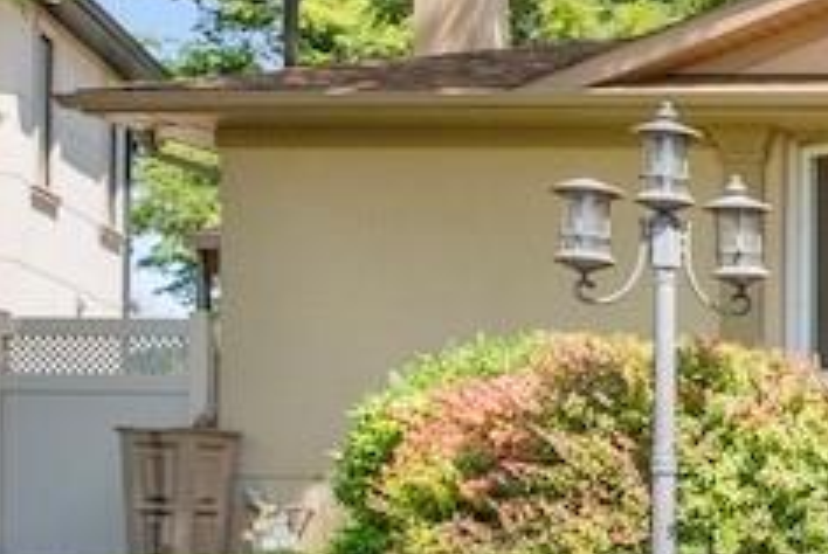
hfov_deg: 17.4
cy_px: 114
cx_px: 1565
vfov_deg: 15.0
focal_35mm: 91
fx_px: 2096
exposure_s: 1/180
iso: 160
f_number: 5.6
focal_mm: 13.7
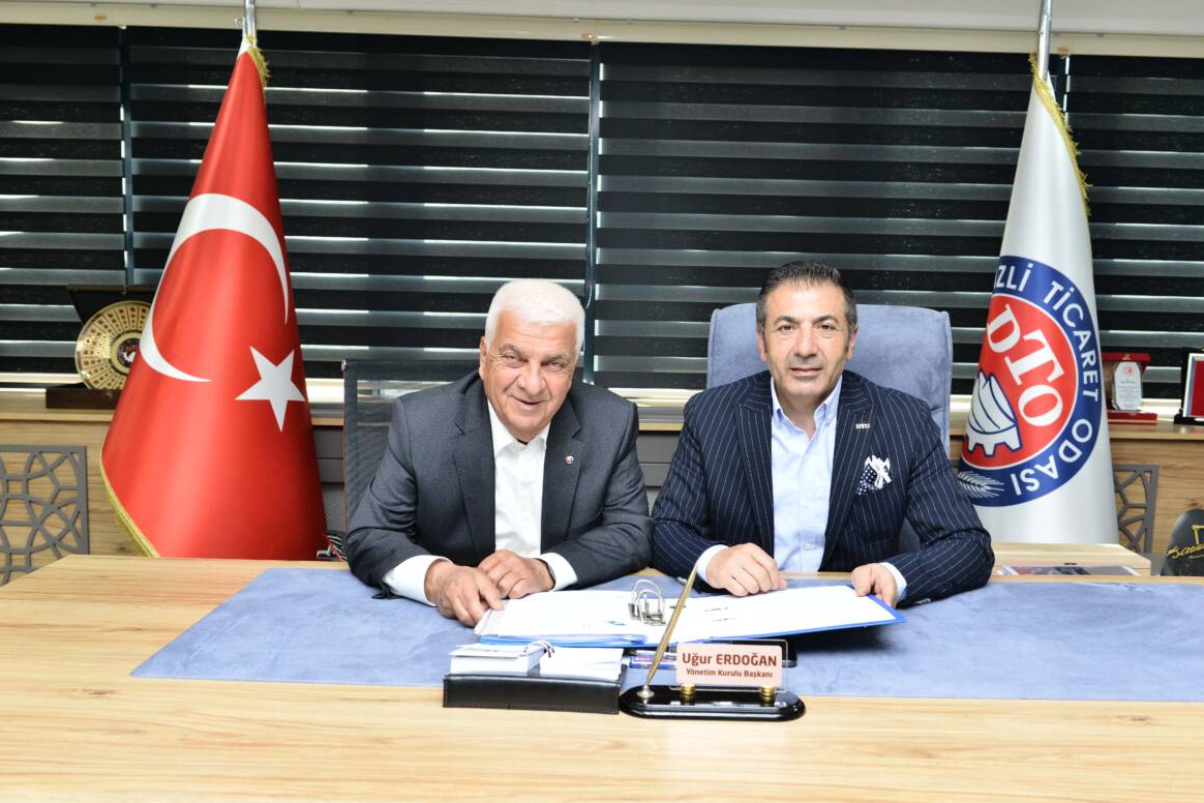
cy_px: 403
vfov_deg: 40.0
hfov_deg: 57.2
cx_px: 613
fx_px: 1104
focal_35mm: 33
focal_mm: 32
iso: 1250
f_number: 6.3
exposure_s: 1/60
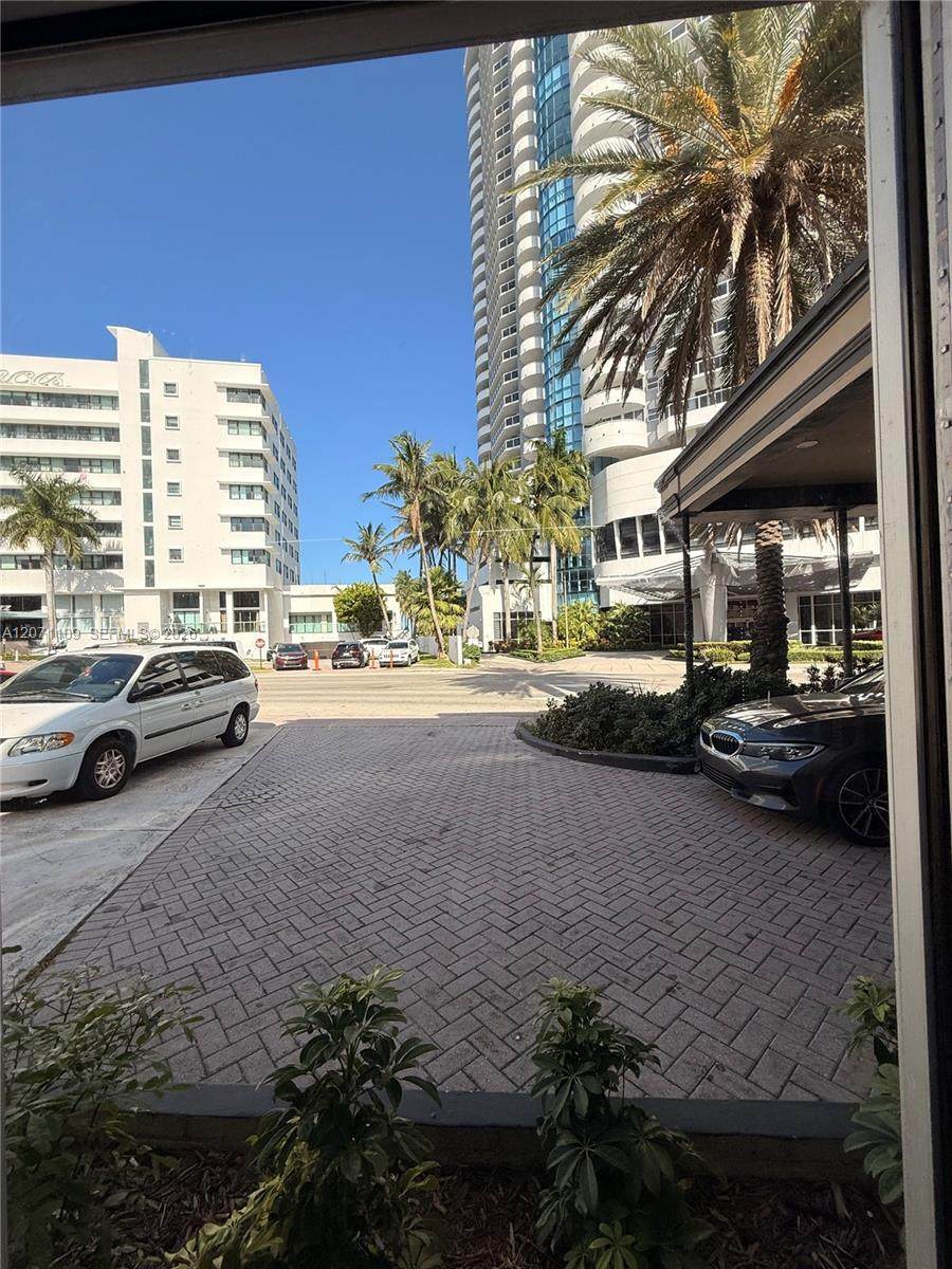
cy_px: 634
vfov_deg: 102.1
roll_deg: -0.2
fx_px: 513
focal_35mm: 14
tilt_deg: +0.6
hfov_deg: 85.7
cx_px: 476
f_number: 2.2
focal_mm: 2.22
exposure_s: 1/1431
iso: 50
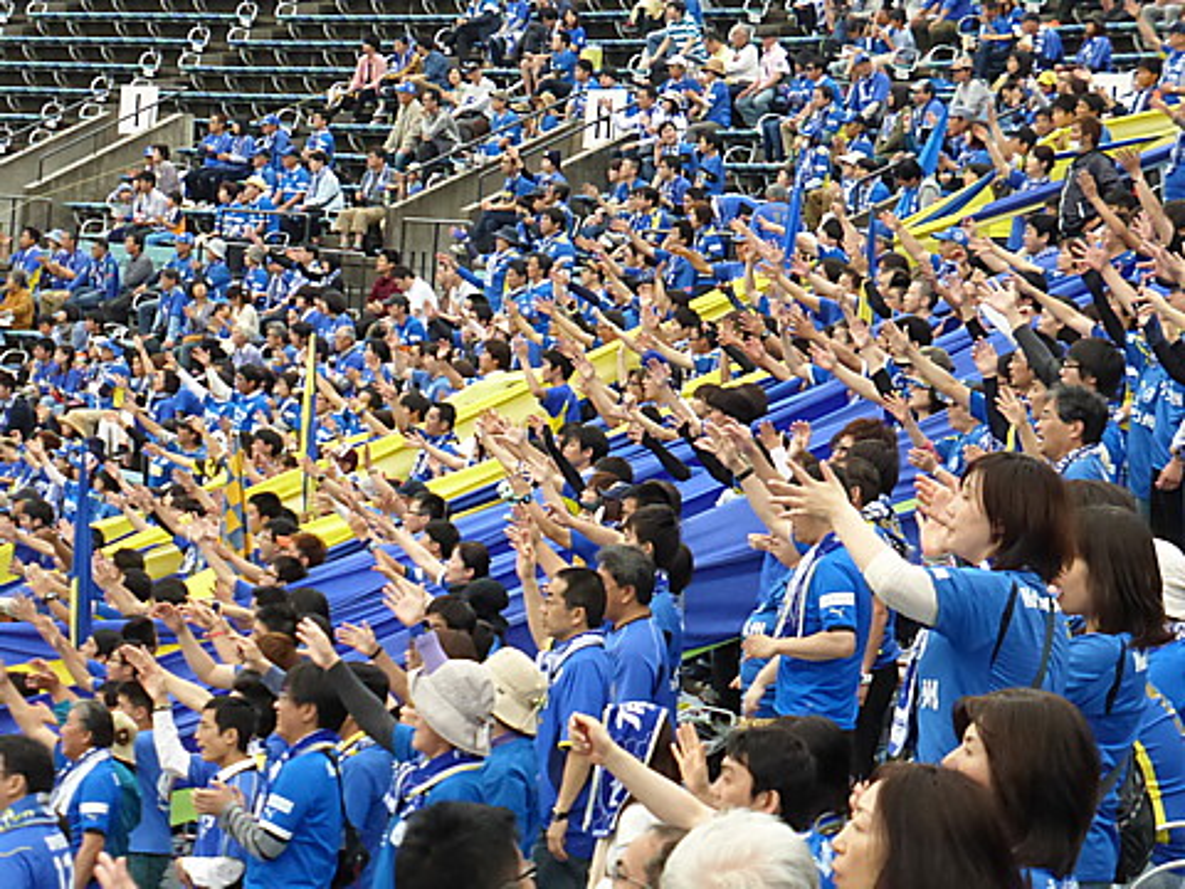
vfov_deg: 10.2
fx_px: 4964
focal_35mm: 145
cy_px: 444
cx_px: 592
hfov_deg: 13.6
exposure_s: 1/400
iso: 800
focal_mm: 25.9
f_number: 5.4
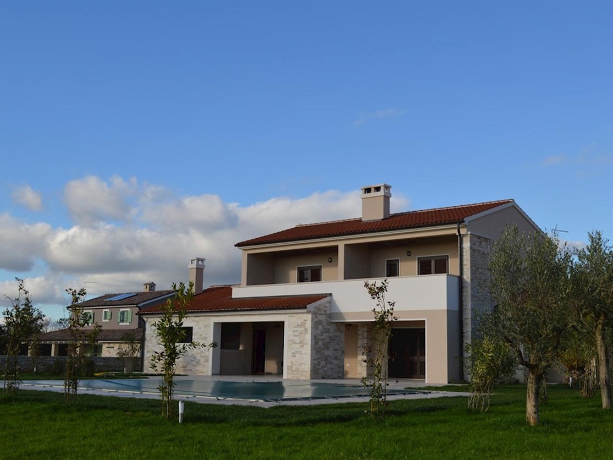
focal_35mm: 43
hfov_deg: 43.8
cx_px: 333
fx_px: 761
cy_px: 228
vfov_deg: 33.6
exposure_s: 1/250
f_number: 8
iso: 100
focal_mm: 26
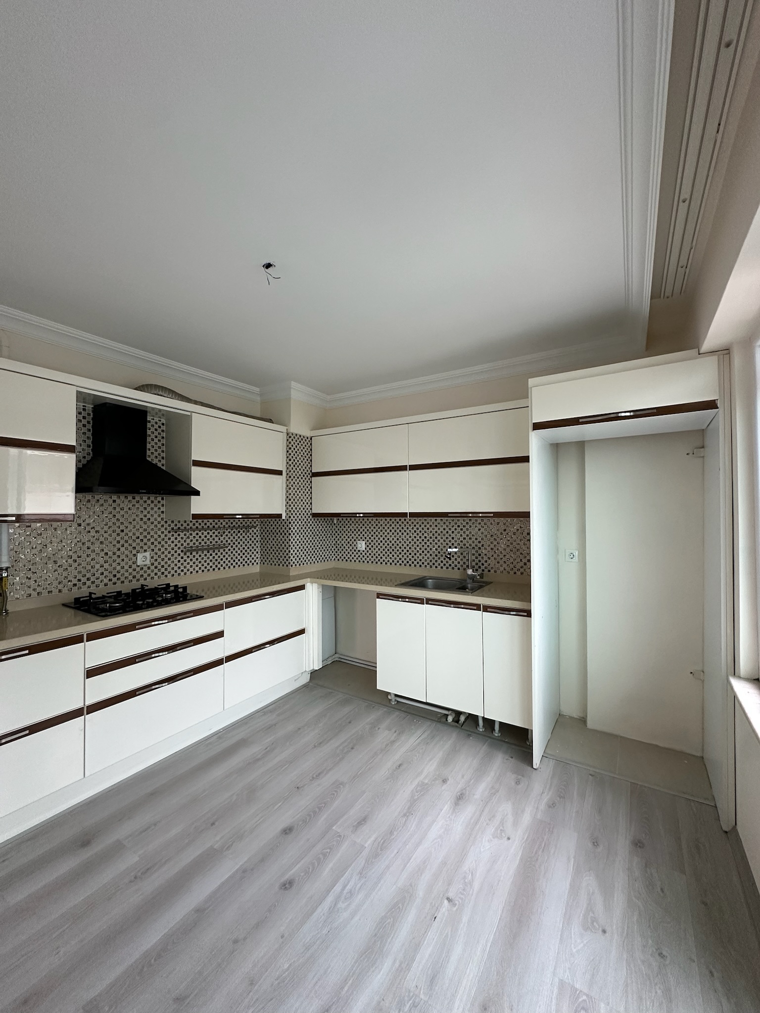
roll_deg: -1.0
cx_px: 380
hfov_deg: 85.7
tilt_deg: +1.8
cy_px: 506
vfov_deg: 102.1
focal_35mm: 14
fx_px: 410
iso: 200
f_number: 2.2
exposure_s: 1/99
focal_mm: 2.22
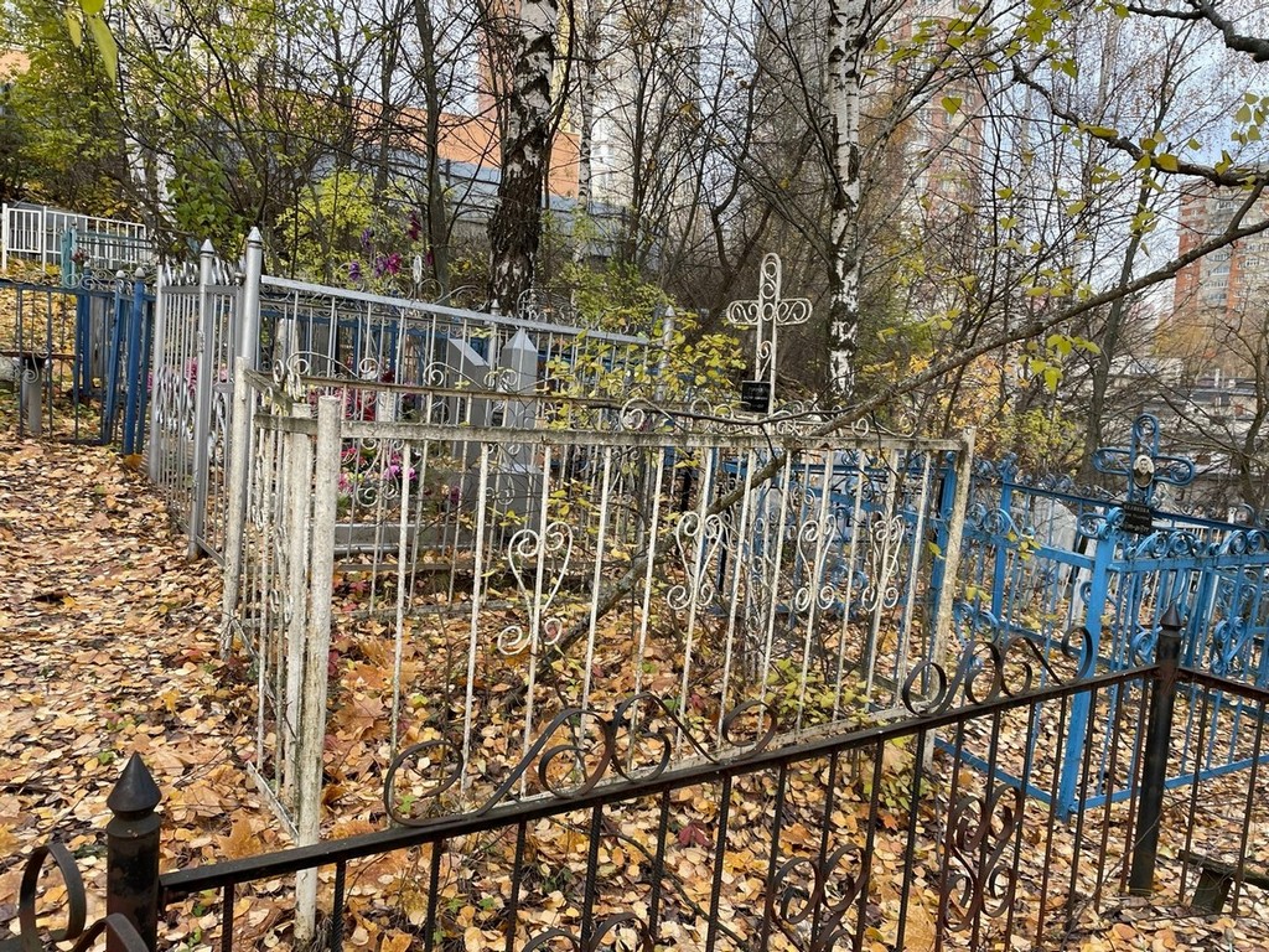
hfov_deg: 67.3
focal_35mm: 26
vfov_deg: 53.1
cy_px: 476
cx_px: 634
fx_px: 953
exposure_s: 1/145
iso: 32
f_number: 1.6
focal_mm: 4.2
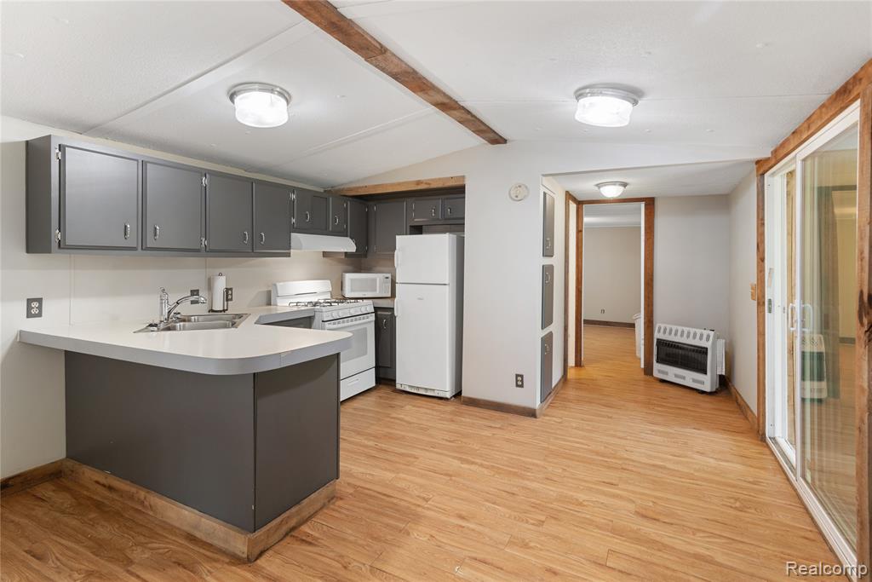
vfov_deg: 70.5
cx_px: 436
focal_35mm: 17
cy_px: 291
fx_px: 412
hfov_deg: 93.3
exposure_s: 1/5
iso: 400
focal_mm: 17
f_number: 9
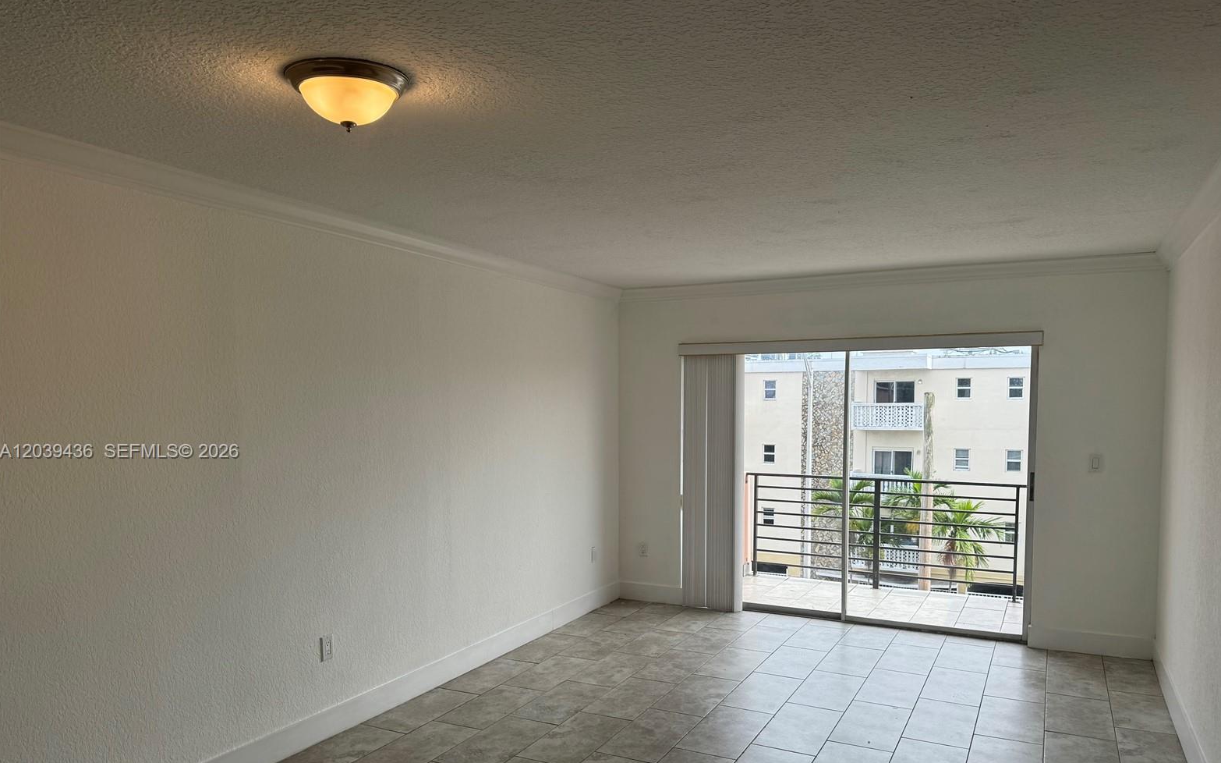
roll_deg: +0.1
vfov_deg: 47.3
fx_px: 865
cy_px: 452
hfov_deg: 70.4
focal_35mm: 26
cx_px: 620
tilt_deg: -3.3
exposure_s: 1/802
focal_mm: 6.76
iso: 80
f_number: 1.78
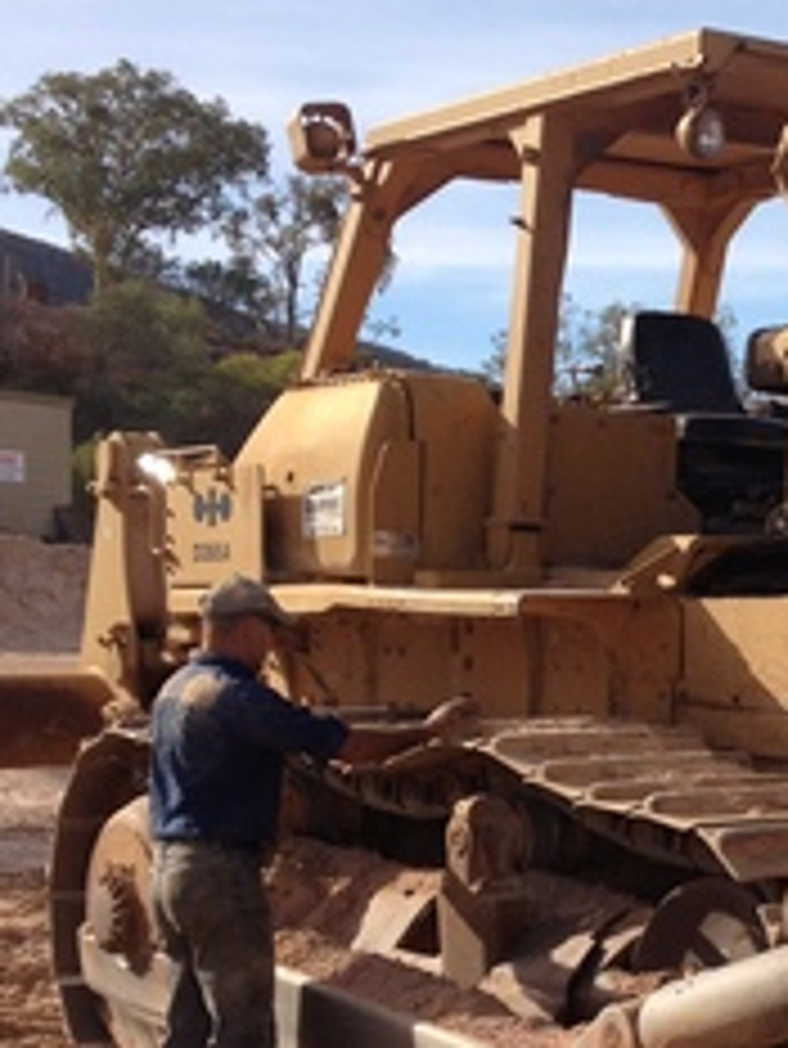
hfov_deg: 16.0
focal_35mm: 90
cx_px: 856
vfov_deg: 21.7
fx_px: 2729
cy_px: 652
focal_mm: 4.28
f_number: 2.4
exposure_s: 1/1330
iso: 64
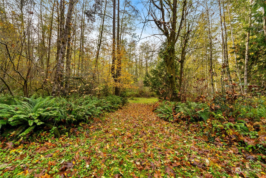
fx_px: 103
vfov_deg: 81.3
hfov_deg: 104.2
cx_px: 133
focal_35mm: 14
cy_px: 89
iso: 250
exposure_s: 1/80
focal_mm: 14
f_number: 7.1
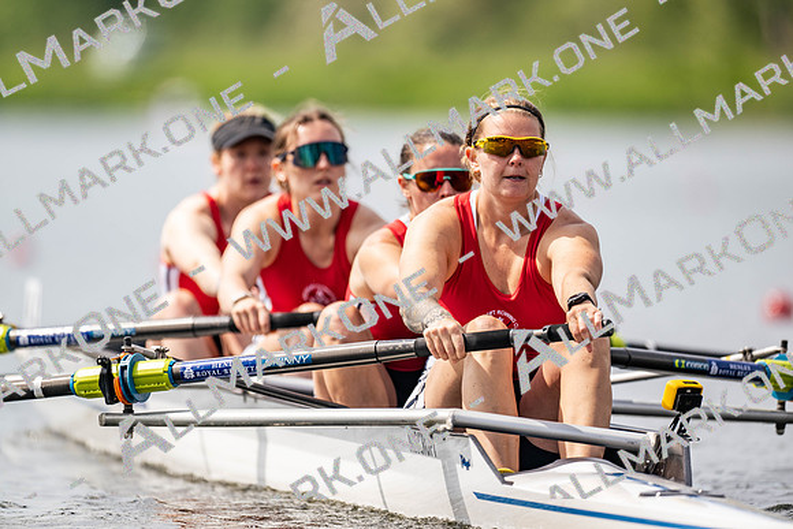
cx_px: 396
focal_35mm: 600
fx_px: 13219
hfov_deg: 3.4
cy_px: 264
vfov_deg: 2.3
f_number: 4
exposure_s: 1/2500
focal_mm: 600
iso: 360
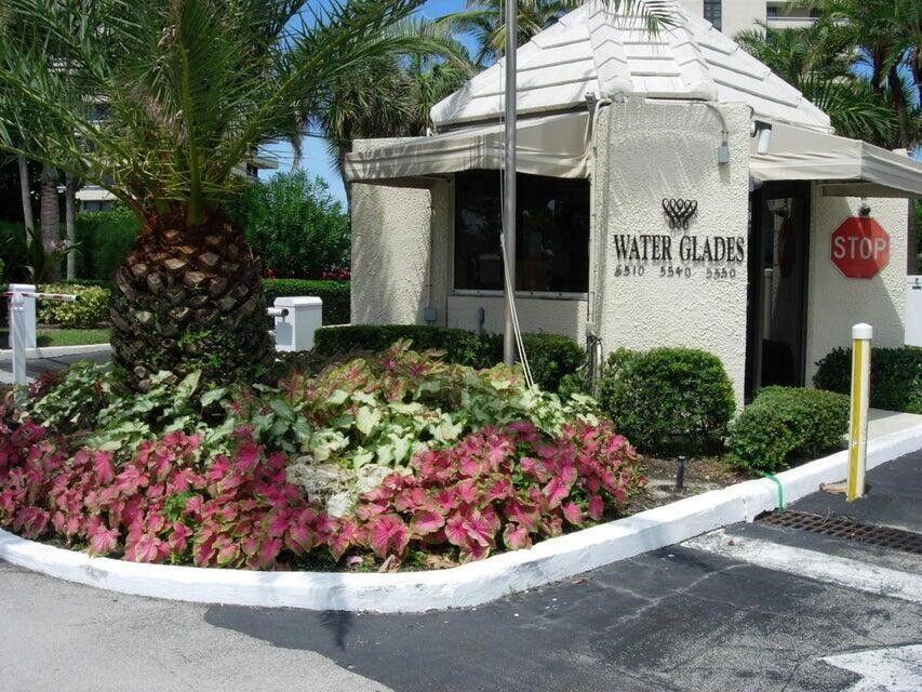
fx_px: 1012
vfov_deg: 37.7
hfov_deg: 49.0
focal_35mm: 38
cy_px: 346
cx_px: 461
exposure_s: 1/664
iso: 64
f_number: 4.8
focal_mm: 7.8
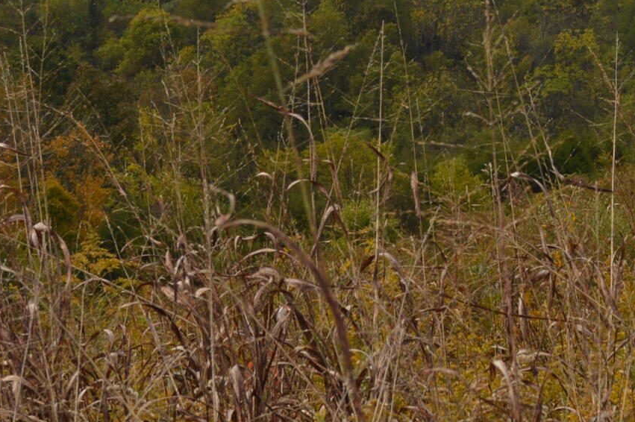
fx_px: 2608
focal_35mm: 148
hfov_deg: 13.7
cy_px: -248
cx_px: 609
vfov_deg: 9.0
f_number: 8
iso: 100
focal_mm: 28
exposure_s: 1/250
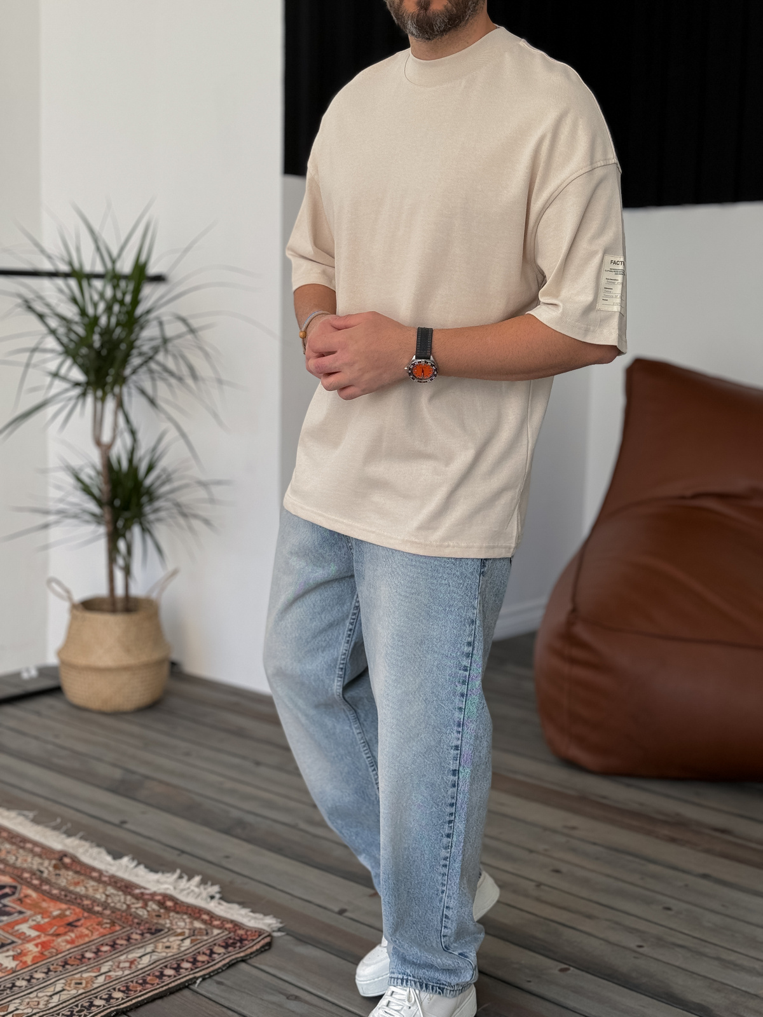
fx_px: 1411
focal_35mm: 48
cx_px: 382
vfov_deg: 39.7
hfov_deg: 30.3
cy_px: 508
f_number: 1.8
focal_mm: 6.86
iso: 64
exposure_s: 1/180
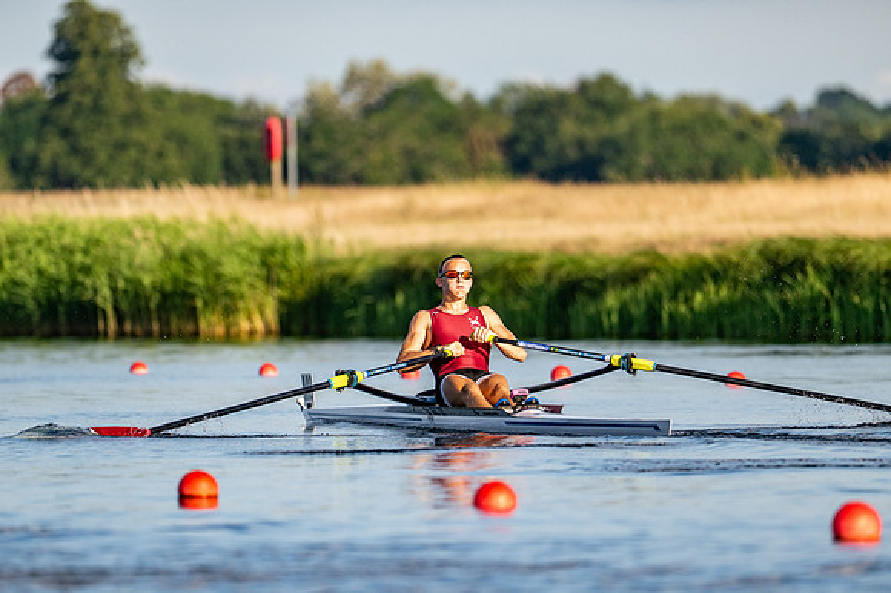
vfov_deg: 2.3
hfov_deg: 3.4
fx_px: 14841
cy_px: 296
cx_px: 446
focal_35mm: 600
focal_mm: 400
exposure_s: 1/2500
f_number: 4.5
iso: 320
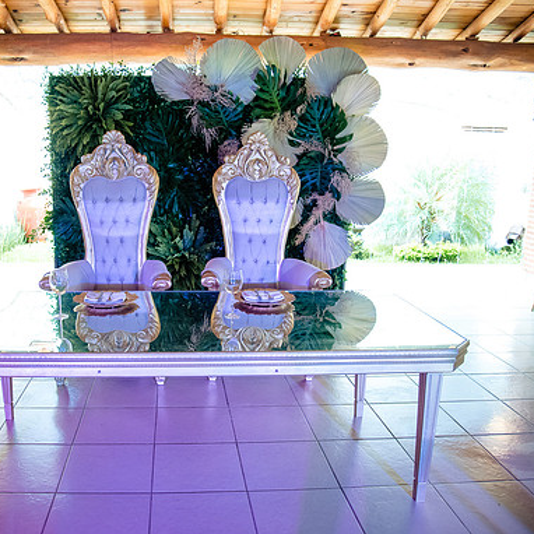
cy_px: 269
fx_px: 541
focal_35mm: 31
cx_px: 194
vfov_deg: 52.5
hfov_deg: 51.9
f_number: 4
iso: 3200
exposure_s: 1/160
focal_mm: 24
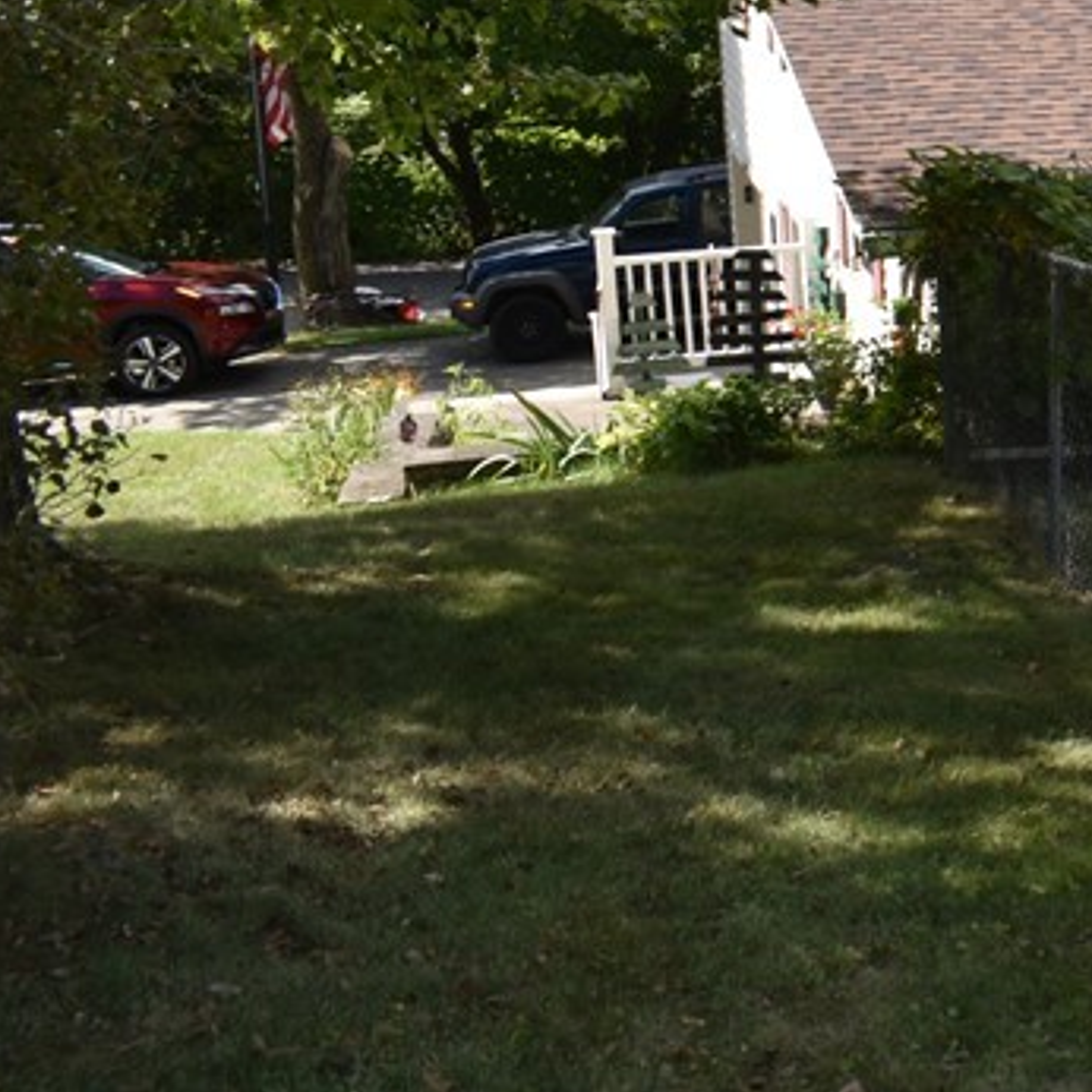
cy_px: 268
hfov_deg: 20.5
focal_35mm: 72
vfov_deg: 23.7
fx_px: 2570
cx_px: 1647
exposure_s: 1/200
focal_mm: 18
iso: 100
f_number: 7.1
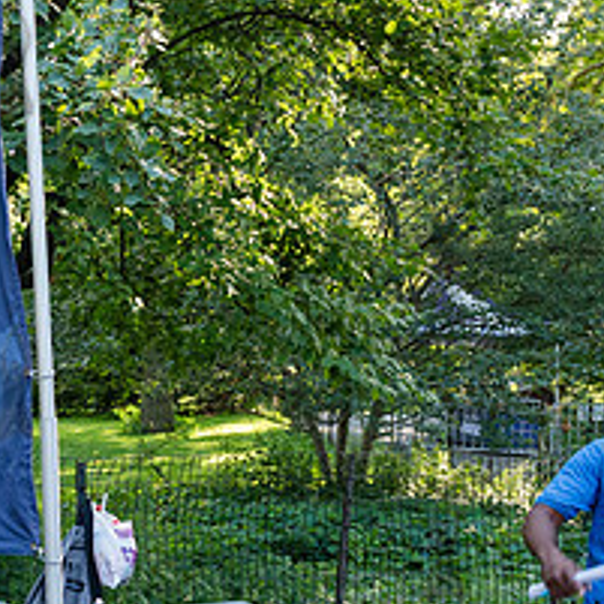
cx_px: -187
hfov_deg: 21.4
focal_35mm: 73
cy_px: 393
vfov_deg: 23.6
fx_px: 1441
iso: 1000
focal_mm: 24
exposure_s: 1/200
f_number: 5
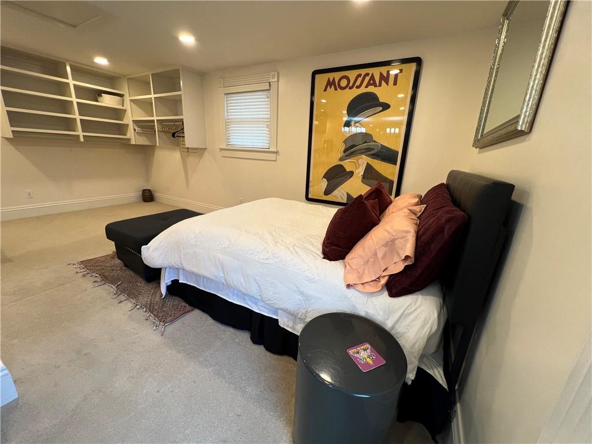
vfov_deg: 89.9
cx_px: 296
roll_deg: -3.2
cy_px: 222
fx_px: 222
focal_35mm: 13
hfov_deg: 106.2
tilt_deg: -17.3
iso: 160
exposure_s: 1/120
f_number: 1.8
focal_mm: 1.57
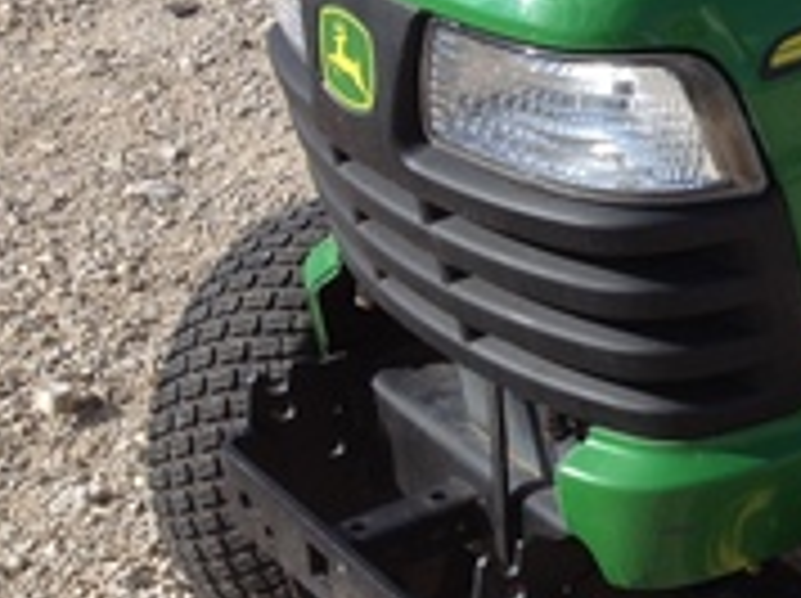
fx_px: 2473
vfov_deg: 13.8
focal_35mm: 107
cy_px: 225
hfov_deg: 16.9
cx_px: 1156
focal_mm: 4.28
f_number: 2.4
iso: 64
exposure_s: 1/1453
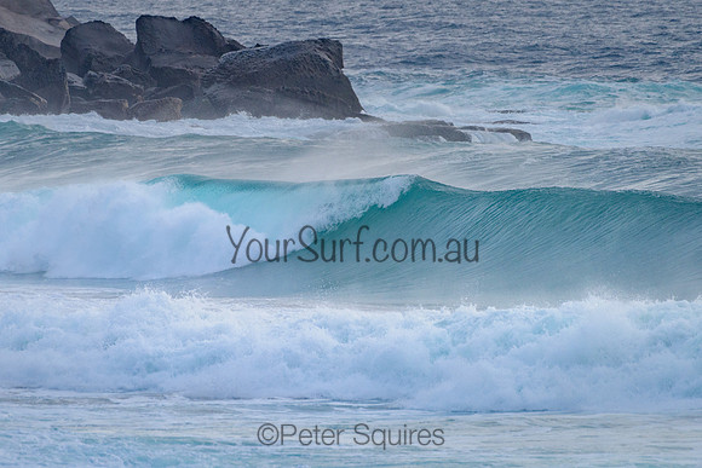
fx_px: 11959
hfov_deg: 3.4
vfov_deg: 2.2
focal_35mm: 613
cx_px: 323
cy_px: 207
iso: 500
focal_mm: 500
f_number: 5.6
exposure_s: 1/2000
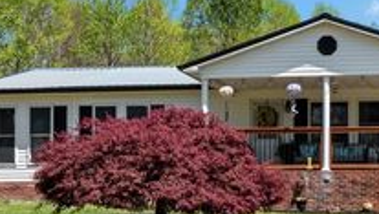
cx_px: 333
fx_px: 916
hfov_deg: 22.9
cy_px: 182
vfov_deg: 13.3
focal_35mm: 91
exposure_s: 1/160
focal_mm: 24
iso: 200
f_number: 14
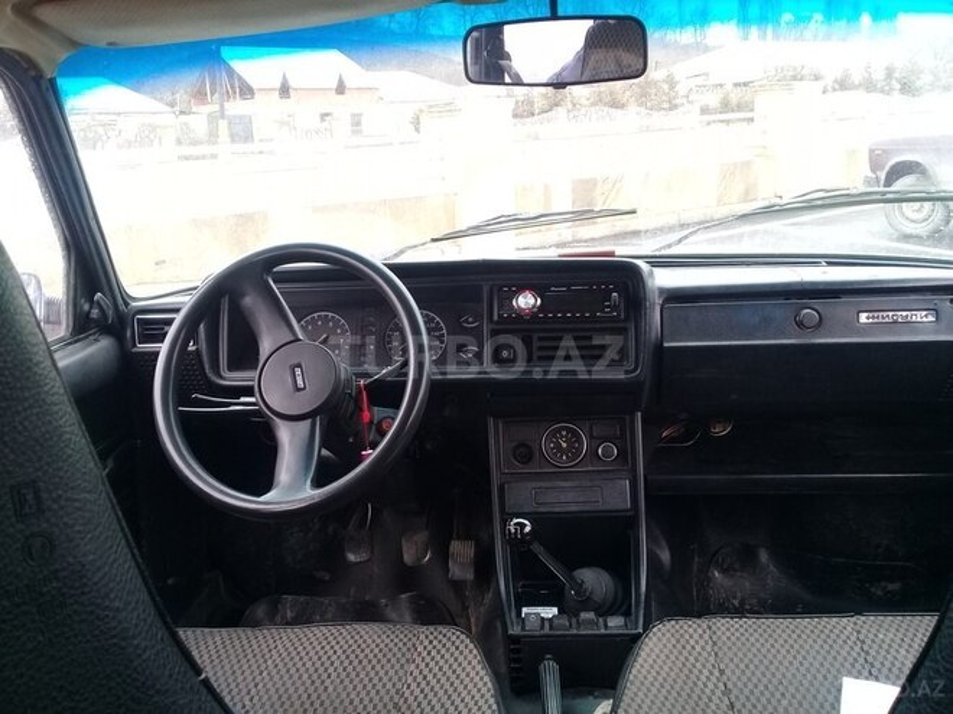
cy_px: 357
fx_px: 853
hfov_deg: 58.4
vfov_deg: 45.4
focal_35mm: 31
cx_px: 476
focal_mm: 3.3
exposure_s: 1/50
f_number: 2.2
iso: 64
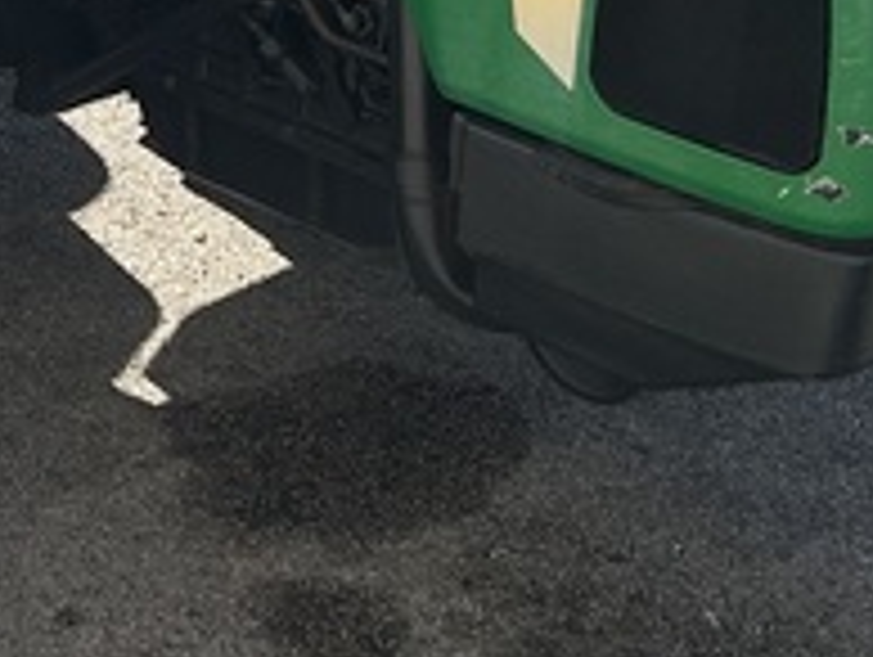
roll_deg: +0.1
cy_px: -482
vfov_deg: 10.4
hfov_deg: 14.1
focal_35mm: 135
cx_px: -216
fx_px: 3409
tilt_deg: -15.5
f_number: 1.5
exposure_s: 1/2632
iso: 50
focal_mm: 5.7
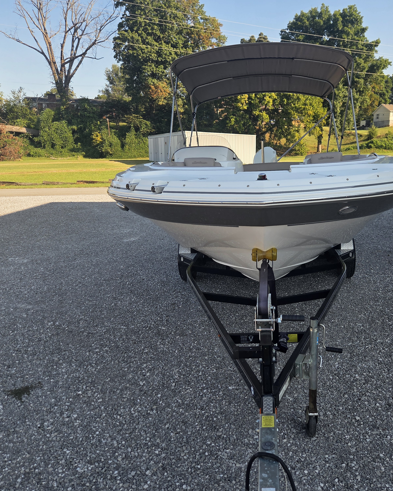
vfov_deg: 58.8
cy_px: 245
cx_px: 253
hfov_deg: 47.9
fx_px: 436
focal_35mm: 30
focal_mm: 5.4
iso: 80
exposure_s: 1/1859
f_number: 1.8
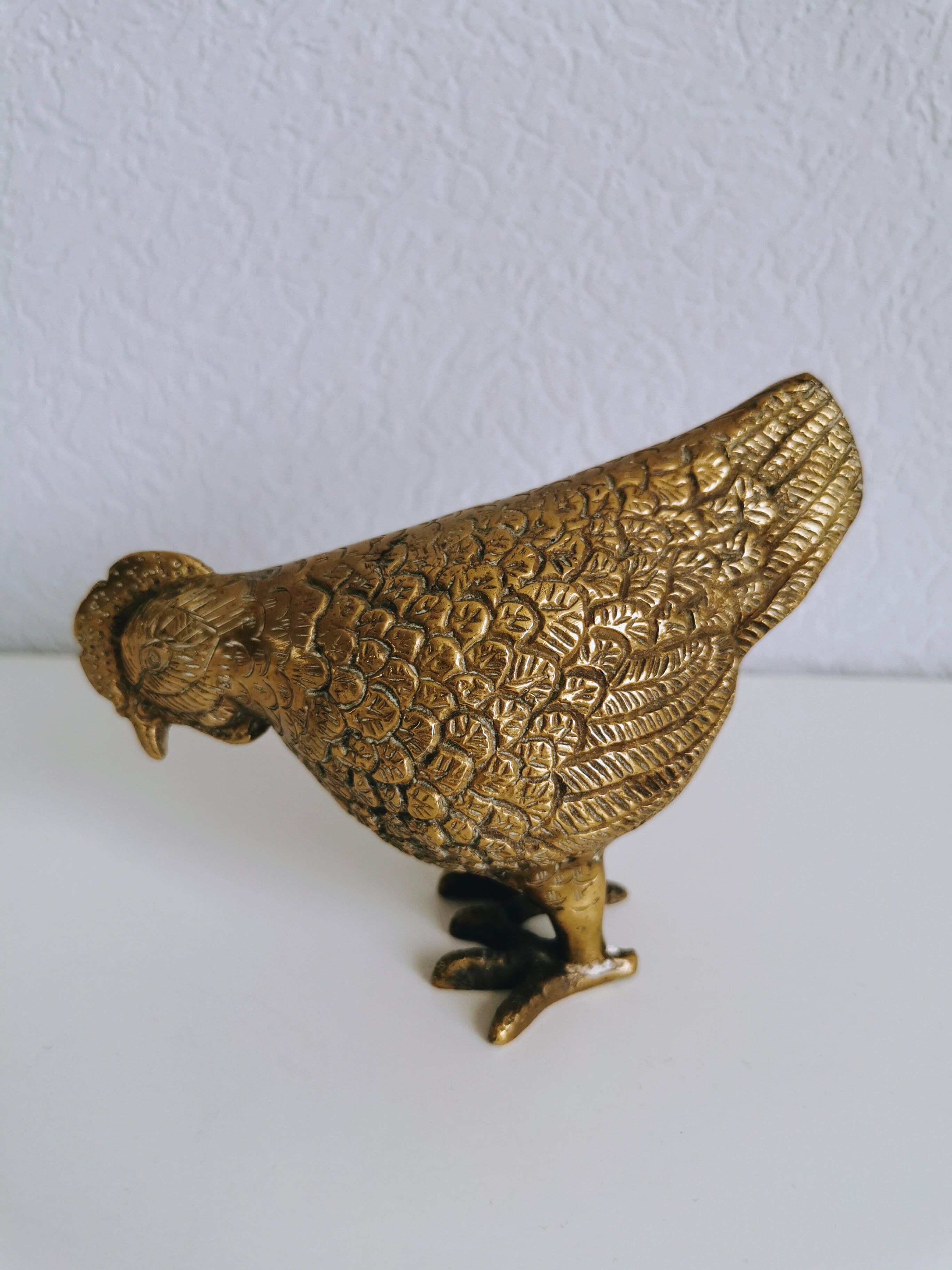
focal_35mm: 27
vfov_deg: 65.3
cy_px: 635
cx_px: 476
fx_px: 990
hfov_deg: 51.4
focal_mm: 5.58
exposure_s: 1/100
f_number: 1.8
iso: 125
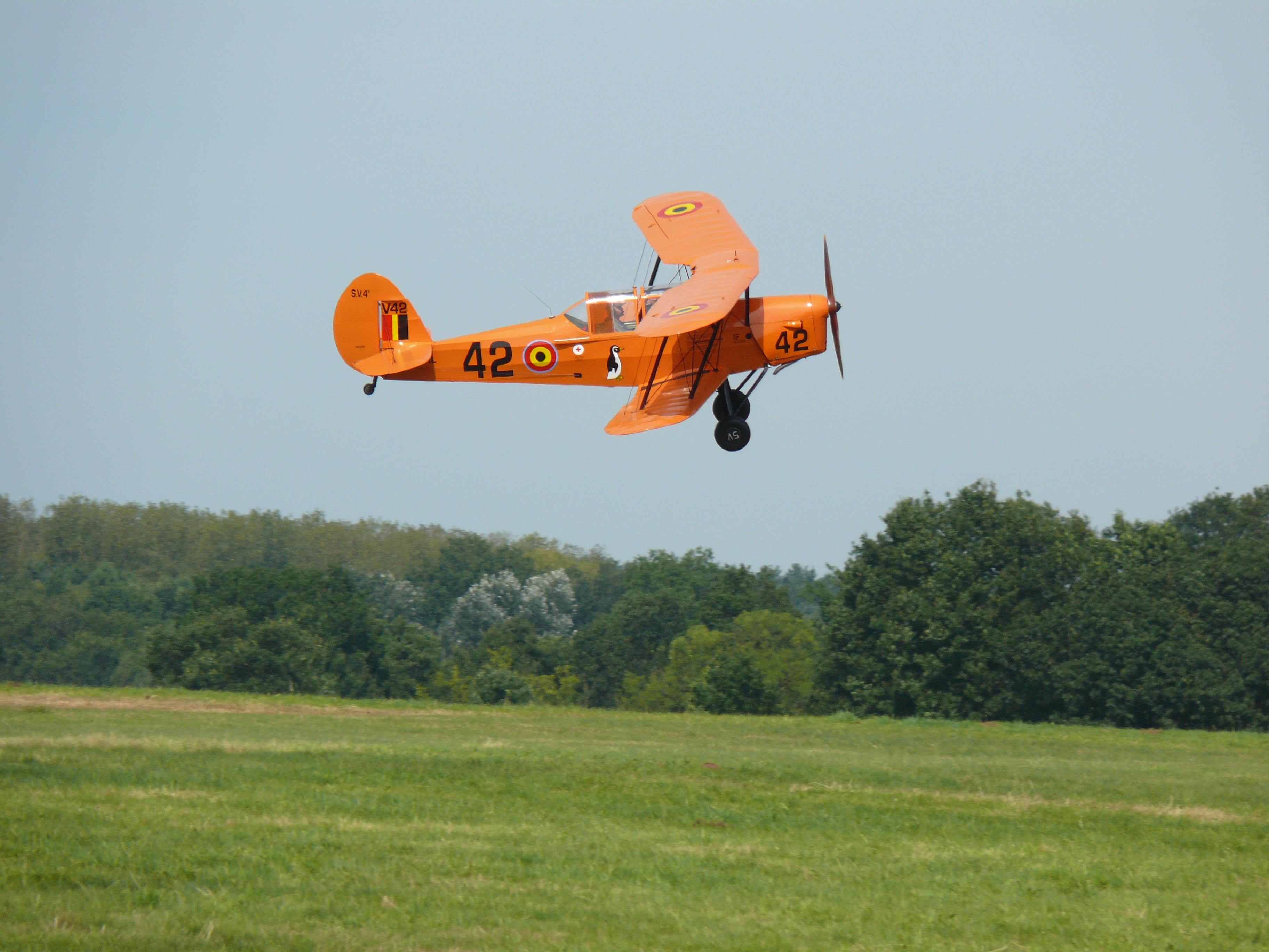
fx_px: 15397
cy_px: 476
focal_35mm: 420
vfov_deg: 3.5
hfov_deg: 4.7
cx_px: 634
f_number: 5
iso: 100
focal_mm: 88.8
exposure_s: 1/1000
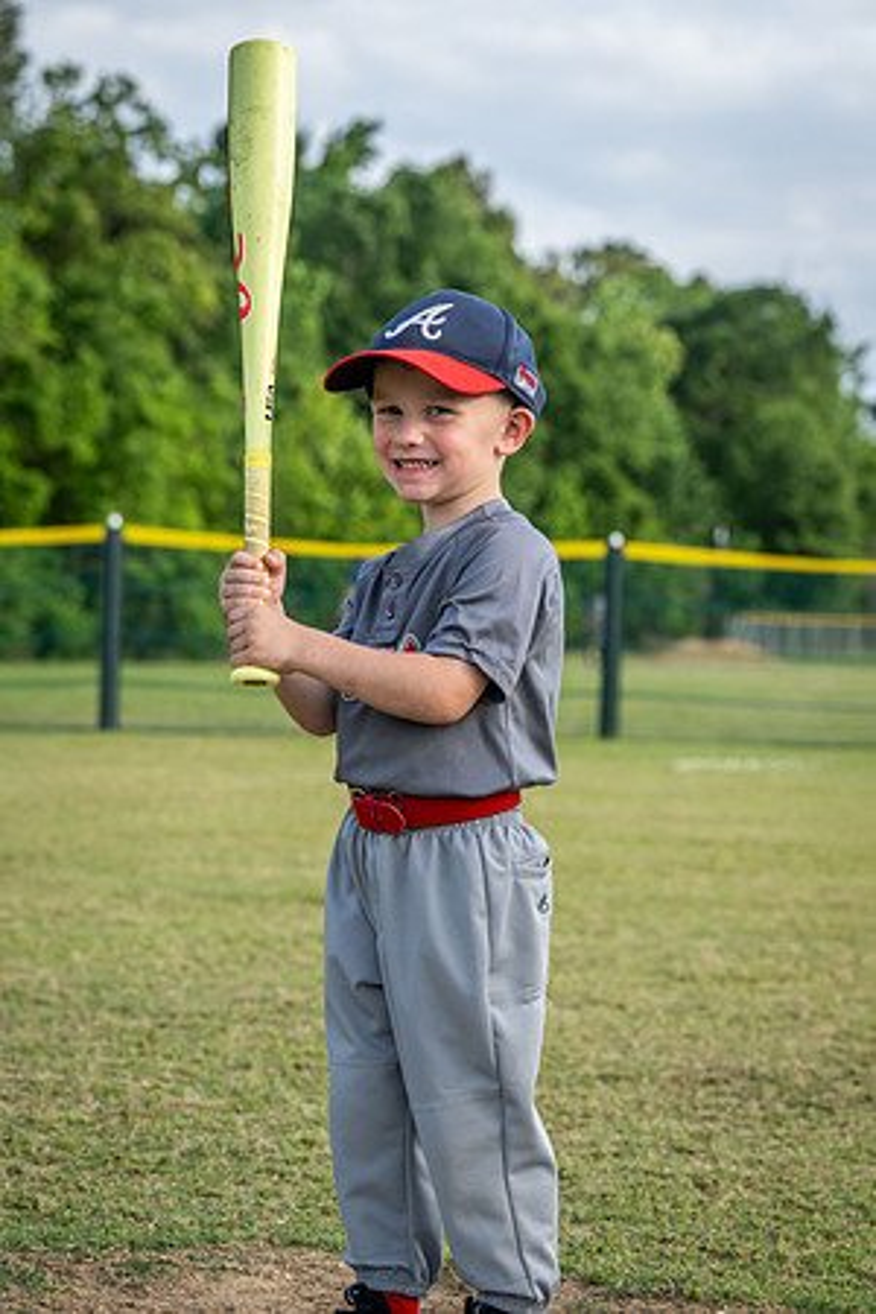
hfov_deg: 14.9
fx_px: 3358
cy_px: 657
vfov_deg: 22.1
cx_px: 438
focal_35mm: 92
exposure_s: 1/200
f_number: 5.6
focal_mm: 92
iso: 100
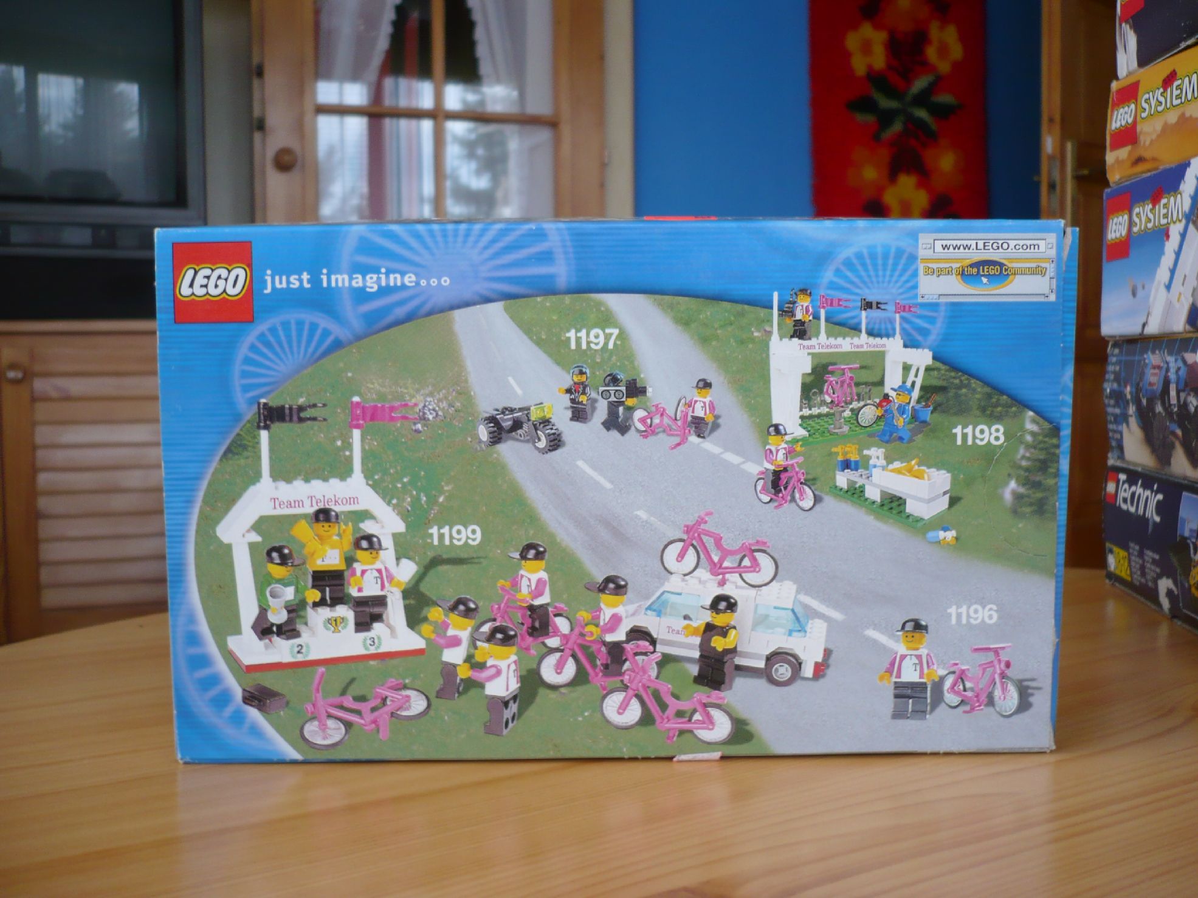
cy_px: 449
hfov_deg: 52.6
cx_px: 599
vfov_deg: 40.7
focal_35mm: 35
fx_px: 1211
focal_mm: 5.8
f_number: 2.8
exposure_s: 1/30
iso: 100
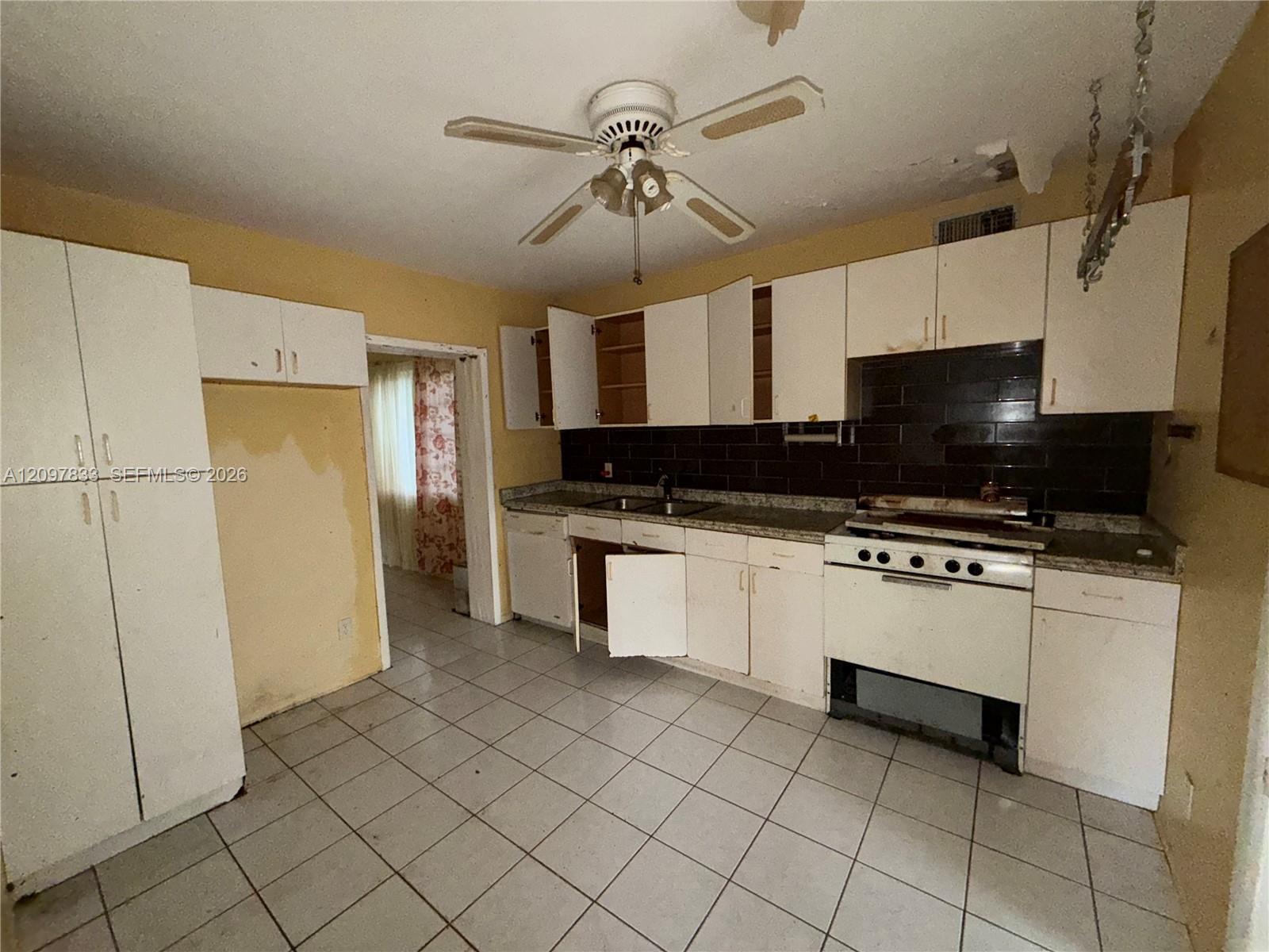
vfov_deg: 85.7
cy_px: 476
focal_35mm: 14
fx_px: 513
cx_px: 634
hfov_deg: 102.1
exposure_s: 1/54
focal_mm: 2.22
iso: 400
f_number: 2.2
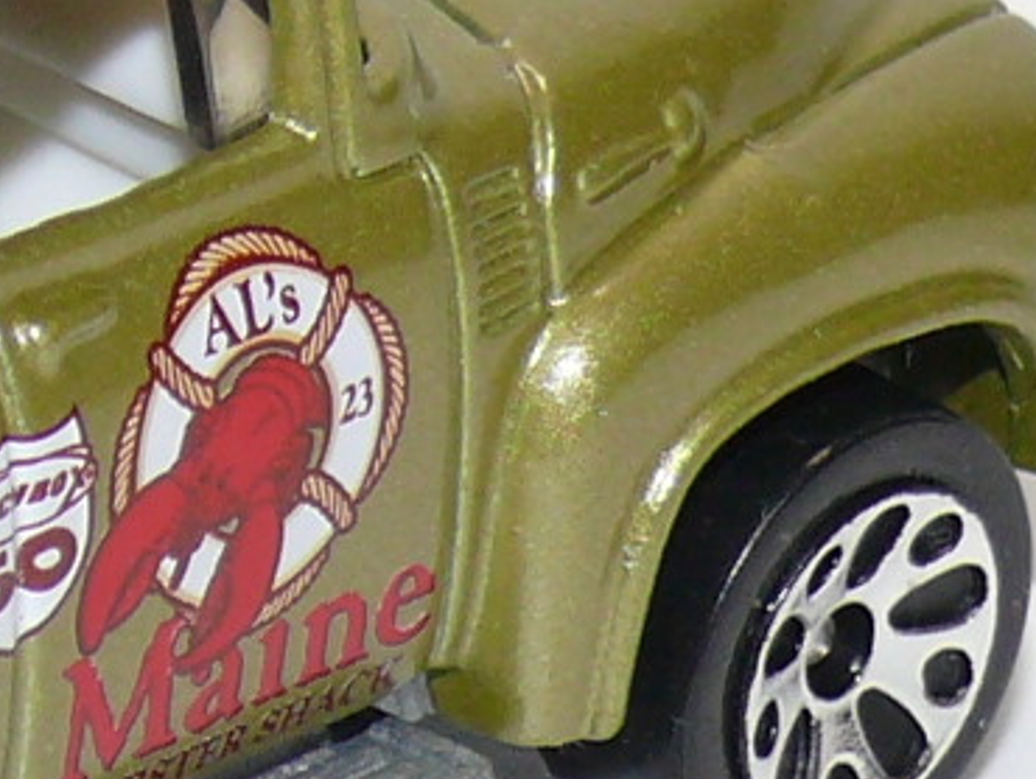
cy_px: 395
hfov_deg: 4.9
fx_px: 12039
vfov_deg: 3.7
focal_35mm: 402
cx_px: -557
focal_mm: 12.8
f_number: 4
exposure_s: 1/30
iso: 100
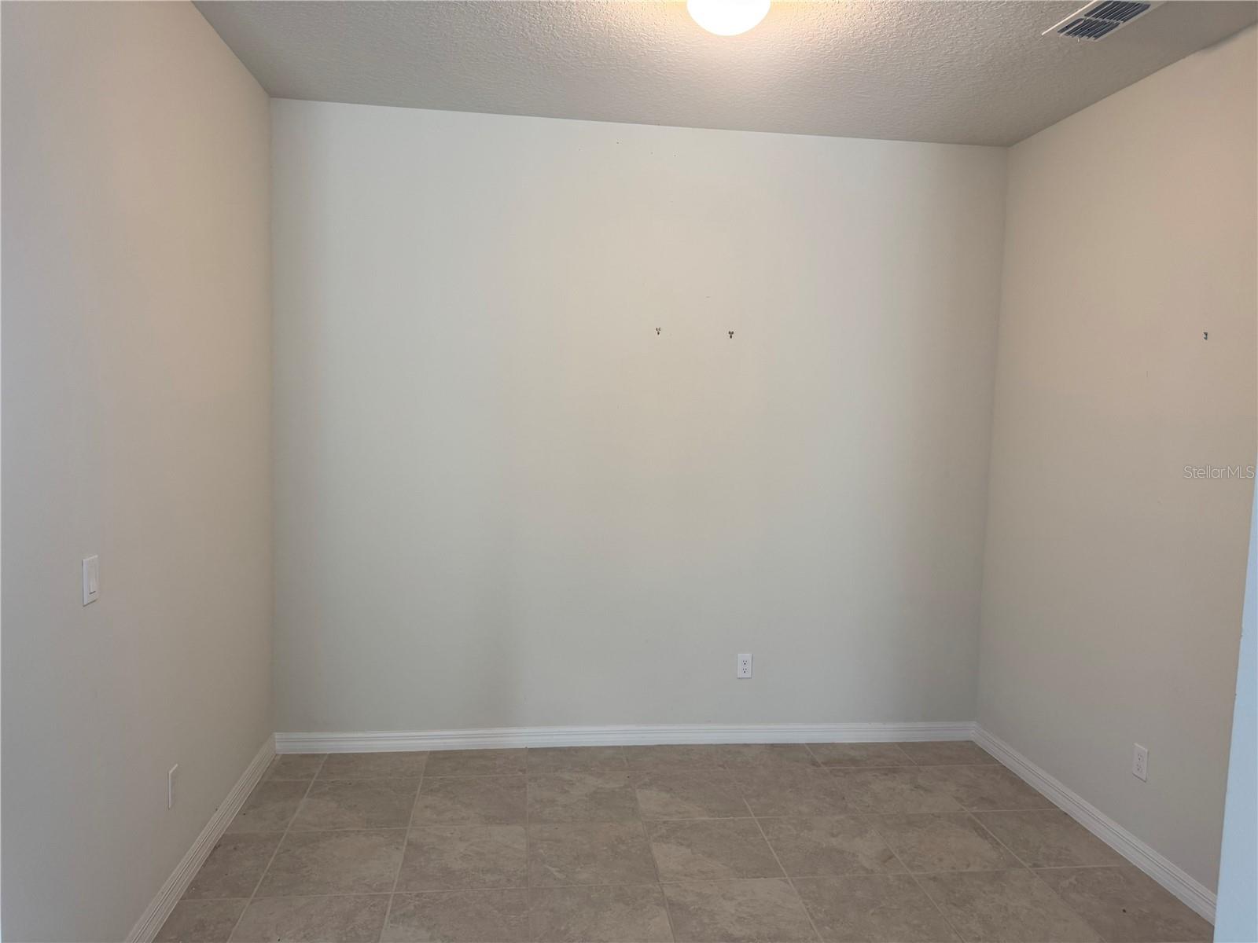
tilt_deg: -5.2
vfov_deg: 56.8
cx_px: 629
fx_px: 872
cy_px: 472
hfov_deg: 71.6
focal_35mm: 24
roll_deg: -1.4
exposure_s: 1/60
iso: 125
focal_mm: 6.76
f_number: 1.78
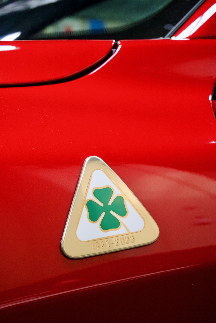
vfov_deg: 27.0
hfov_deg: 18.2
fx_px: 675
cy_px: 162
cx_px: 108
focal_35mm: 75
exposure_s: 1/80
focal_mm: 50
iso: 2500
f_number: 5.6
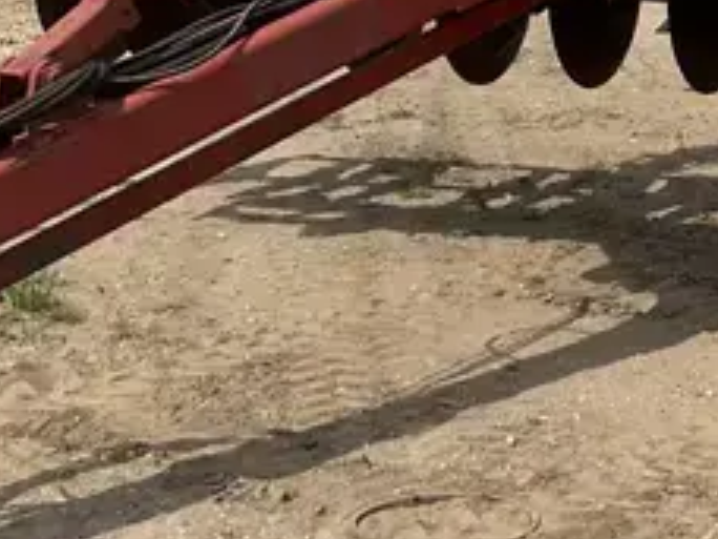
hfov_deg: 15.3
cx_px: 973
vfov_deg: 11.8
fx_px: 2531
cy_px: -145
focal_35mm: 122
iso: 25
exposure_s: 1/2538
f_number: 1.8
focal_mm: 3
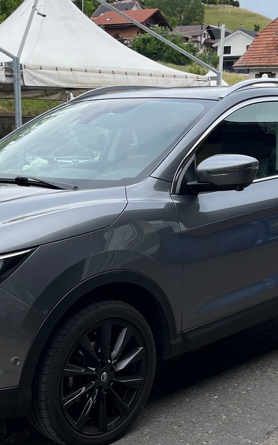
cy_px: 336
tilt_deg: -18.2
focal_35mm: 56
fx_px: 679
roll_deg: -0.1
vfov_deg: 35.4
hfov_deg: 23.1
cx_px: 100
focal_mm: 5.1
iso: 50
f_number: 1.6
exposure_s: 1/1199
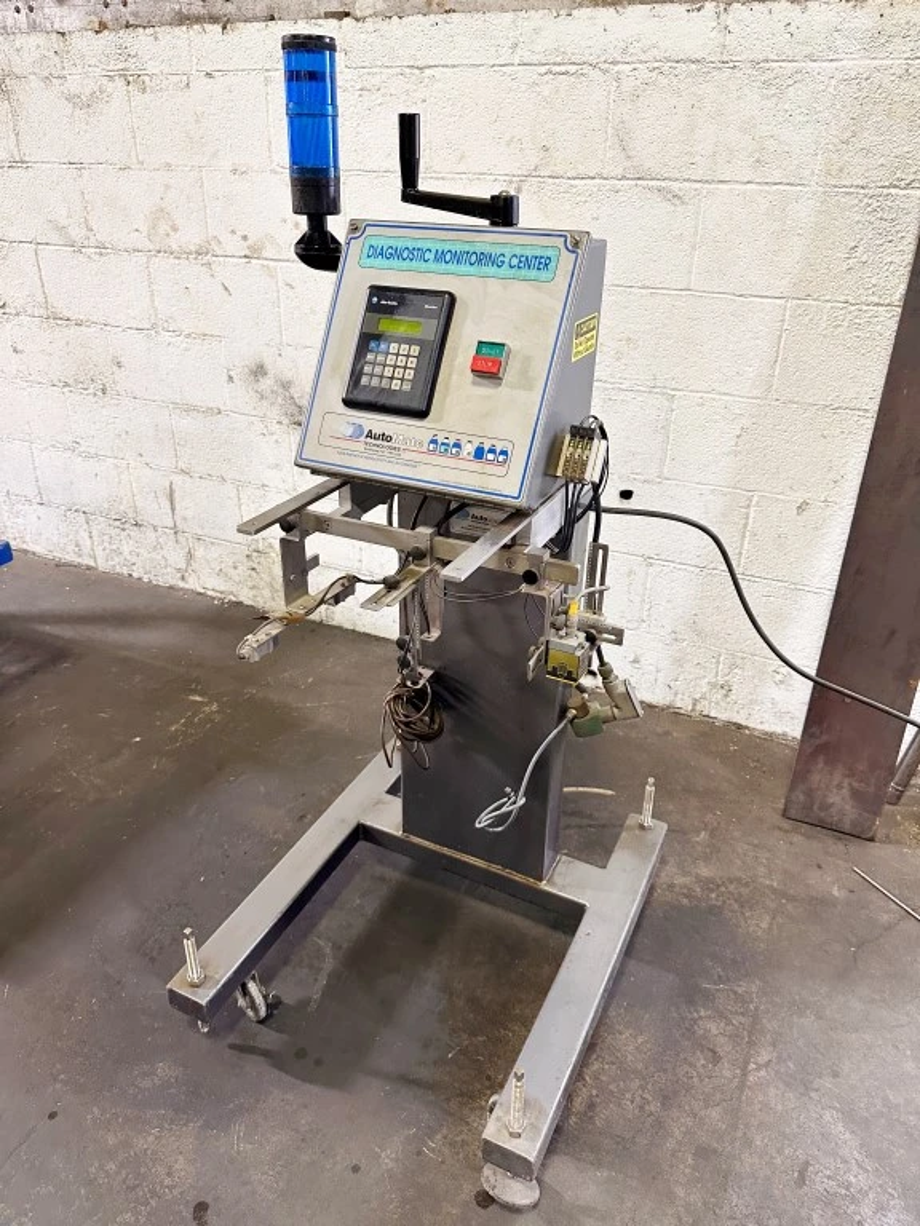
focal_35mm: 24
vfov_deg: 71.6
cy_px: 613
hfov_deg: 56.8
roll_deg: -1.5
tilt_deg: -27.3
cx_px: 460
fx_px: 850
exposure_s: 1/60
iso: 400
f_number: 1.78
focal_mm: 6.86
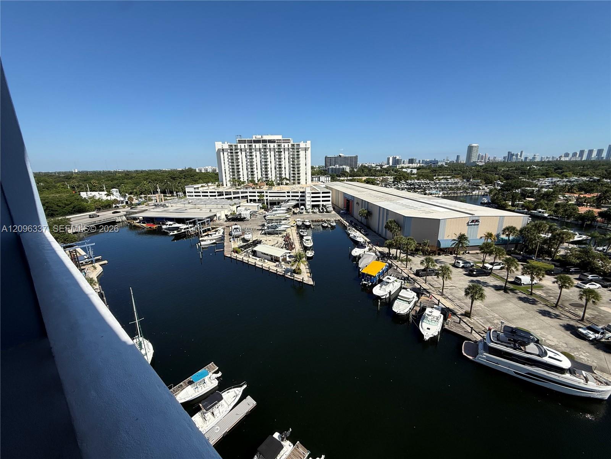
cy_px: 230
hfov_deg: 102.1
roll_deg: +1.3
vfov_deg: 85.7
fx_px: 247
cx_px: 306
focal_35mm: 14
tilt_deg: -14.2
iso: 50
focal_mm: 2.22
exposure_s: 1/3125
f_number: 2.2
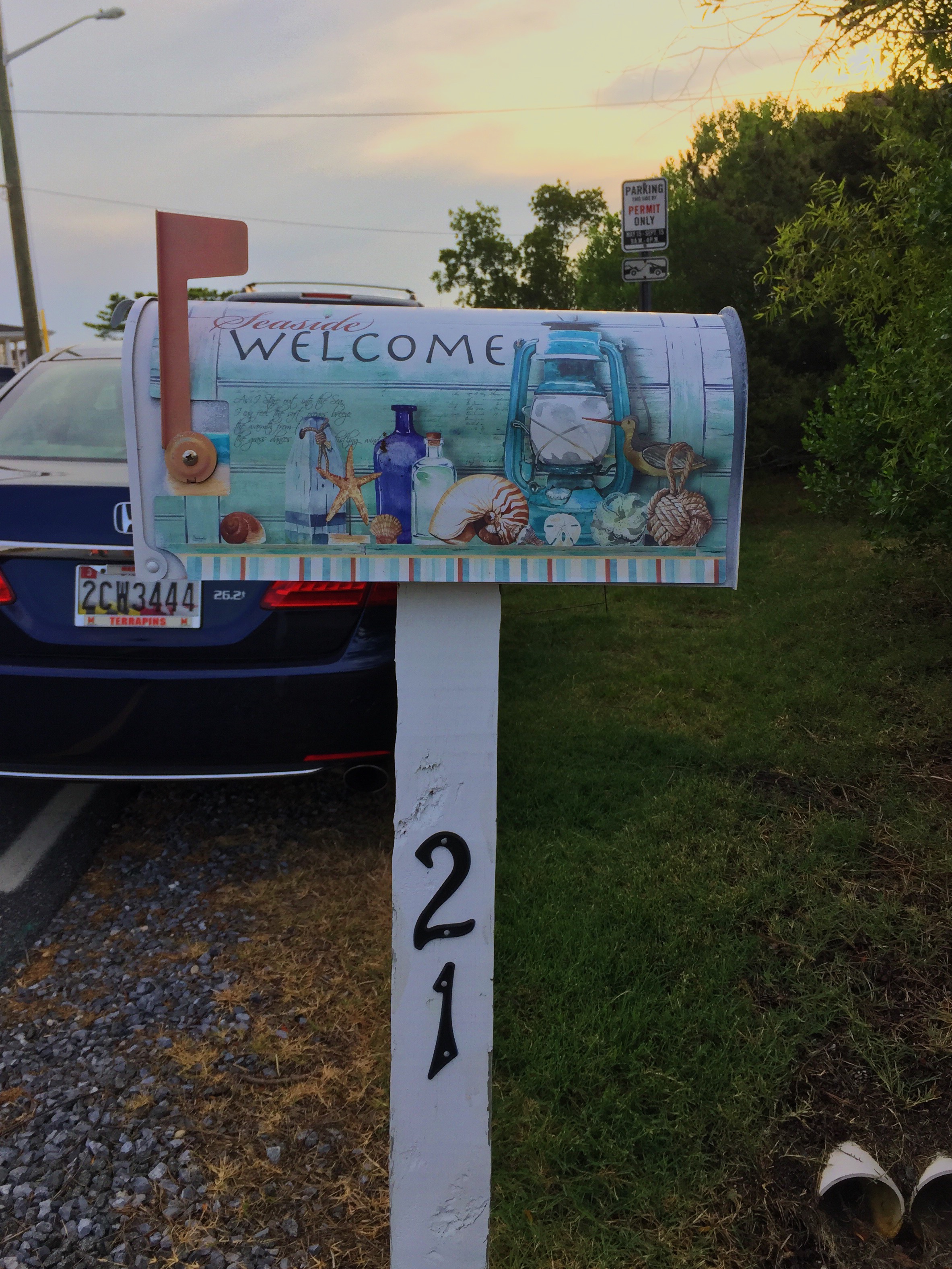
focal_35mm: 30
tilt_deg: -12.6
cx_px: 460
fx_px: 1100
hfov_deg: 46.8
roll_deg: +2.9
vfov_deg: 60.0
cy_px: 613
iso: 32
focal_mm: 4.15
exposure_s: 1/501
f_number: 2.2
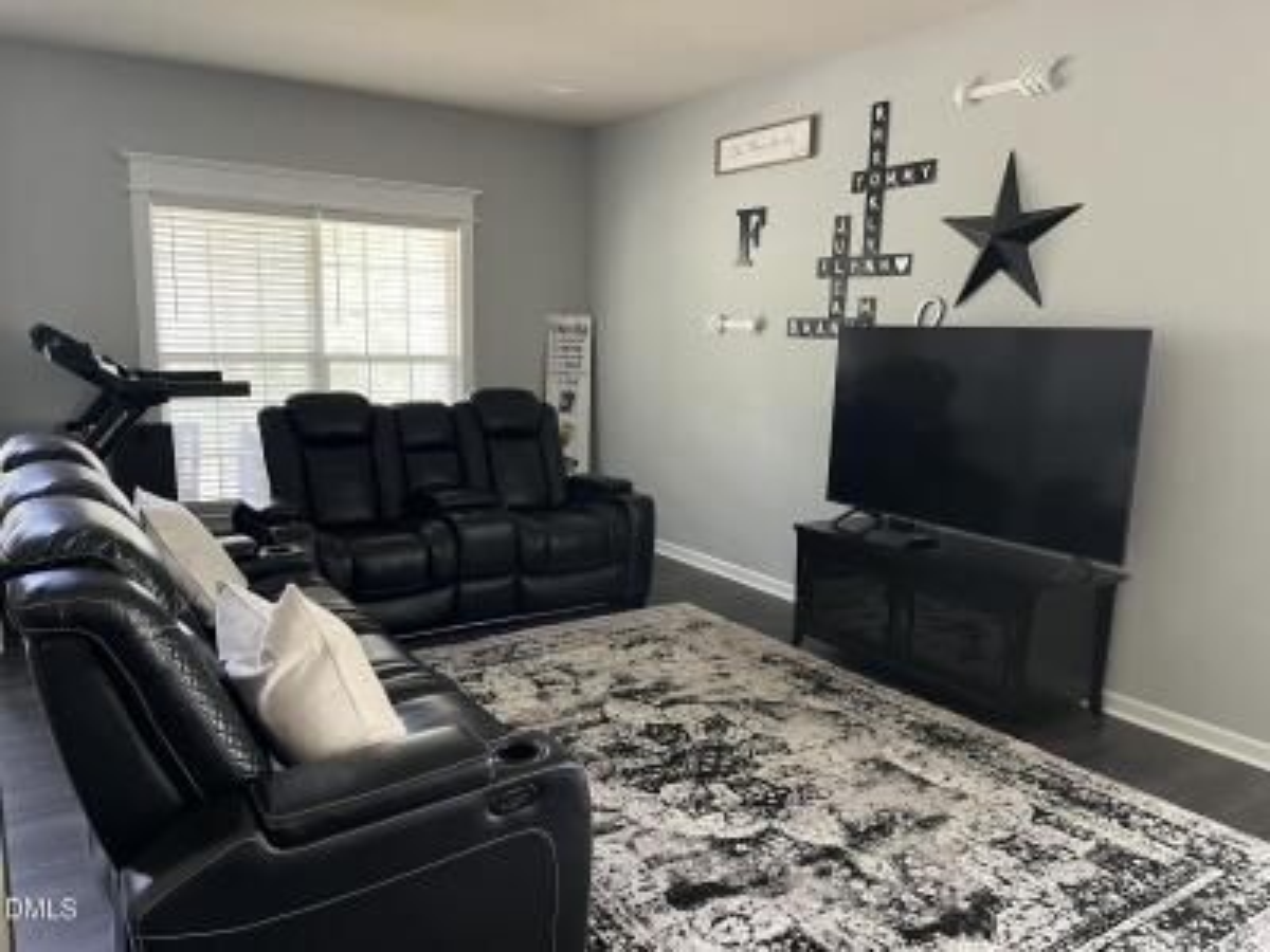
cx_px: 635
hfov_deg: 67.3
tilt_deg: -9.5
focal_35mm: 26
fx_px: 954
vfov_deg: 53.1
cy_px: 476
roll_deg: -1.1
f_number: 1.6
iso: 250
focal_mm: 5.1
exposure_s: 1/60
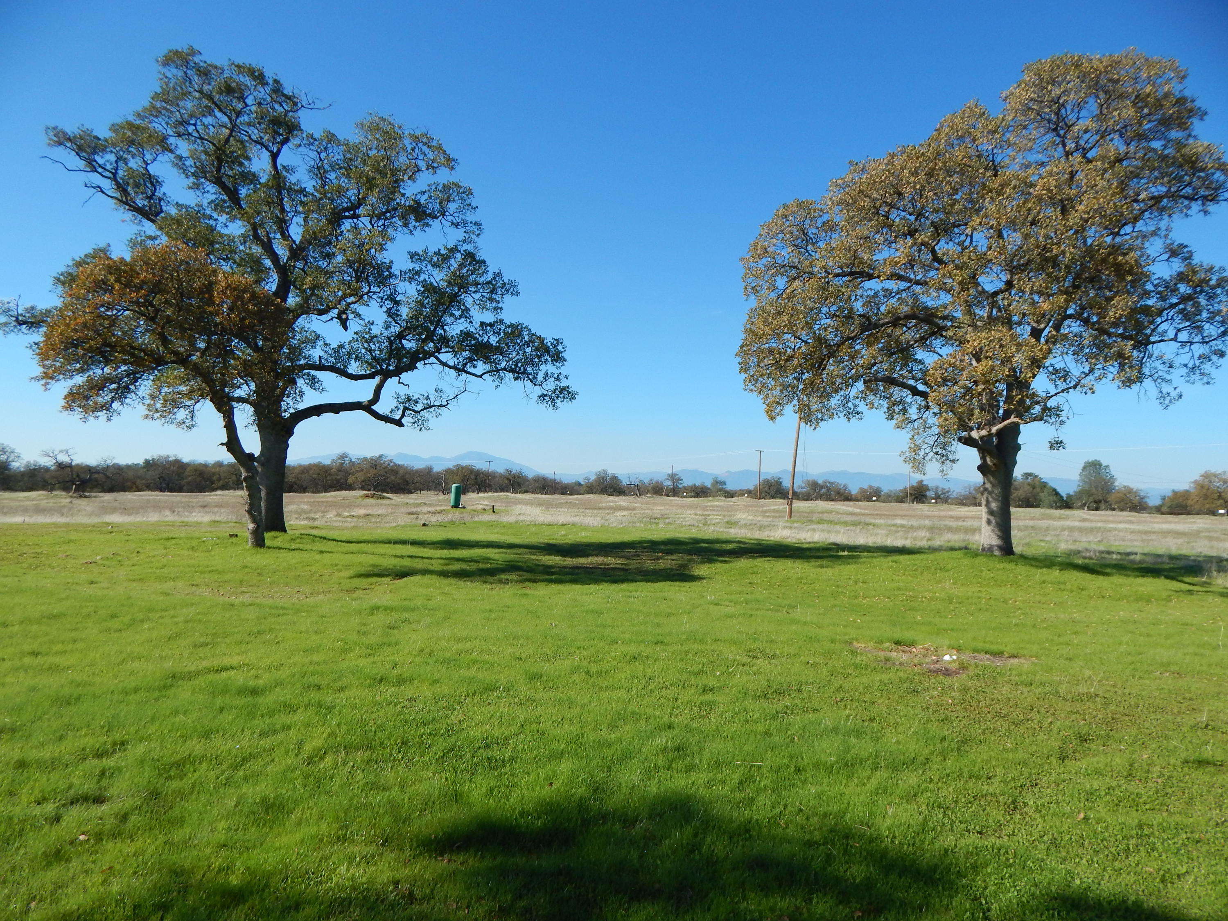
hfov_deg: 76.4
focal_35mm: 22
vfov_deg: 61.1
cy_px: 460
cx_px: 614
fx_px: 780
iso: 125
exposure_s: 1/500
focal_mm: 4
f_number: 6
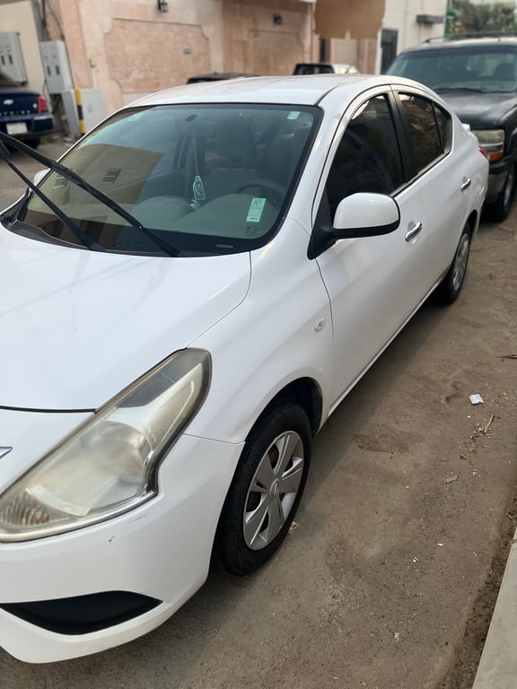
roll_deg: +2.5
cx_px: 258
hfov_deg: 53.1
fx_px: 518
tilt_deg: -25.8
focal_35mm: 26
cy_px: 344
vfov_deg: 67.3
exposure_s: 1/121
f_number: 1.5
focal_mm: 5.7
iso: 125
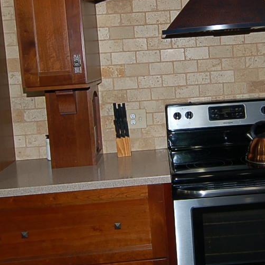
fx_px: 398
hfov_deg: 36.2
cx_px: 186
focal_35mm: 46
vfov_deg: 36.4
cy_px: 87
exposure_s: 1/60
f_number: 4
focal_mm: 12
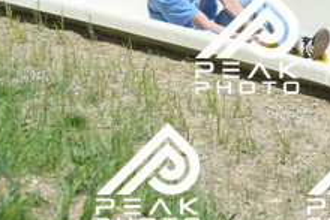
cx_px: 254
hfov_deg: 5.8
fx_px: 3247
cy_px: 31
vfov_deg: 3.9
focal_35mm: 354
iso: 220
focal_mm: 195
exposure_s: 1/640
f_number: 6.3
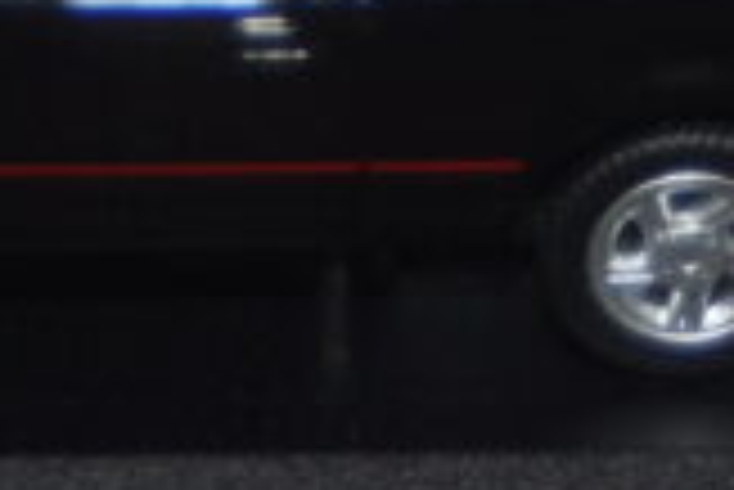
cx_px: 225
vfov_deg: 4.5
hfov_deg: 6.8
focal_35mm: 304
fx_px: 6200
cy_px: -63
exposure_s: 1/100
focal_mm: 55
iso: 160
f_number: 5
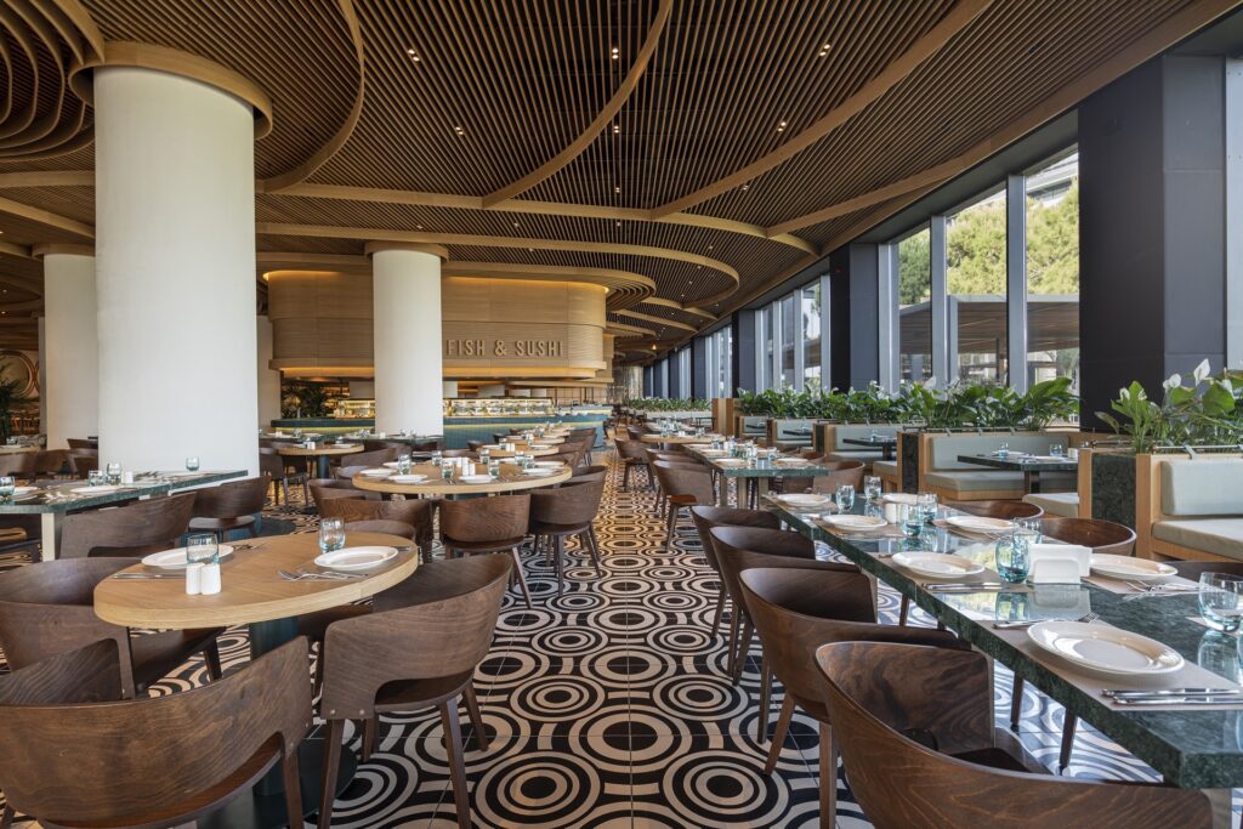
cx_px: 622
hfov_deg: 93.3
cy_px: 414
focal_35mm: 17
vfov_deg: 70.5
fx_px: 587
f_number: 8
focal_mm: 17
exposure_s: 1/2.5
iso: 100
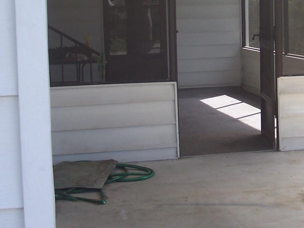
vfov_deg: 17.9
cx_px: 255
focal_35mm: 82
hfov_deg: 23.4
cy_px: 66
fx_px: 720
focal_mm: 7
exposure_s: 1/350
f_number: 3
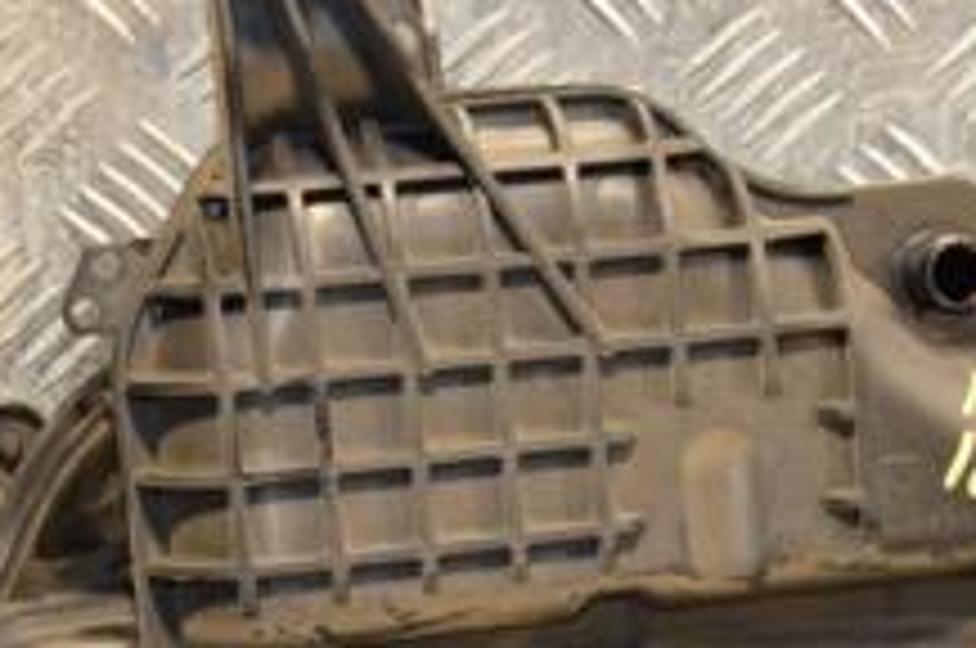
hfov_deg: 14.1
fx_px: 3936
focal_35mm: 145
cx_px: 657
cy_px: 756
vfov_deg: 9.3
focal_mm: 35
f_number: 5
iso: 800
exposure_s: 1/100
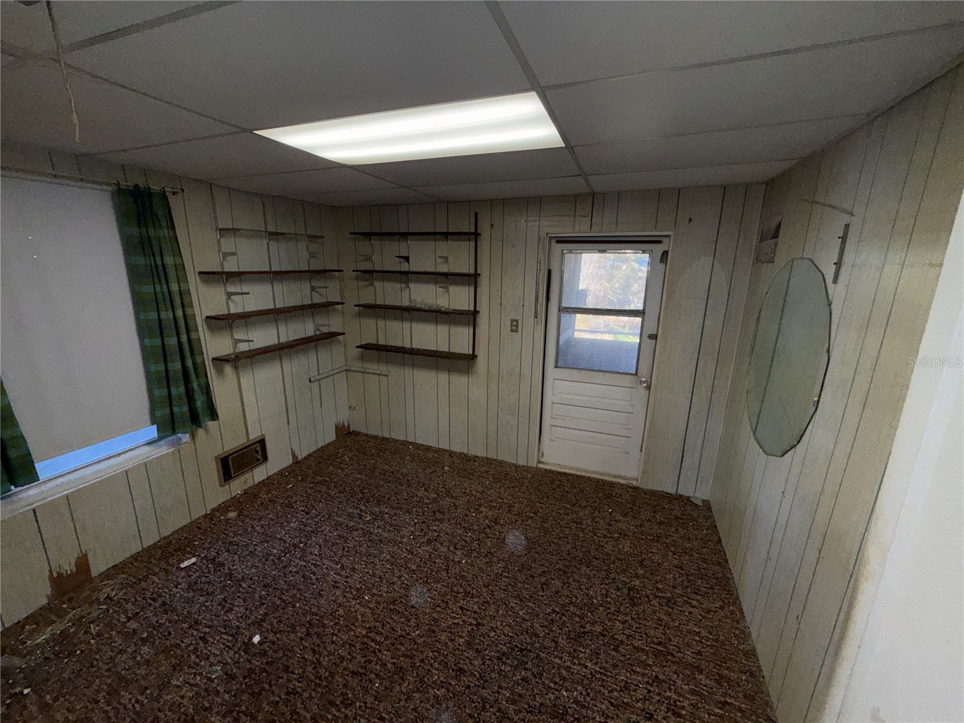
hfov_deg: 102.1
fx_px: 390
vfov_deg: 85.7
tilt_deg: -14.1
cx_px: 482
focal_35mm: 14
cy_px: 362
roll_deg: -1.2
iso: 80
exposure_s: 1/122
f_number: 2.2
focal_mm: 2.22
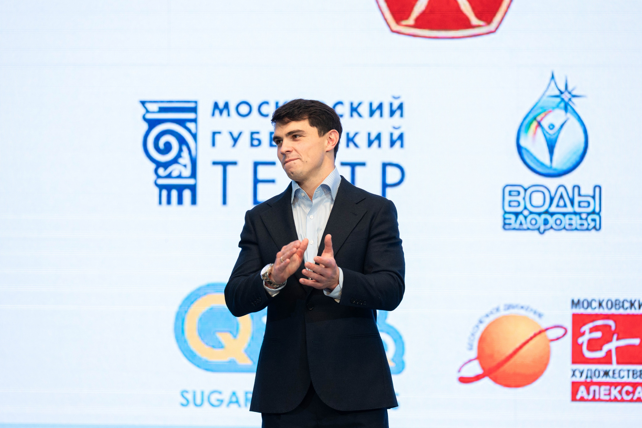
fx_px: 4228
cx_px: 316
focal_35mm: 237
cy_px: 218
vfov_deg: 5.8
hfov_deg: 8.7
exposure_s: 1/400
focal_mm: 200
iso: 1600
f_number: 3.5
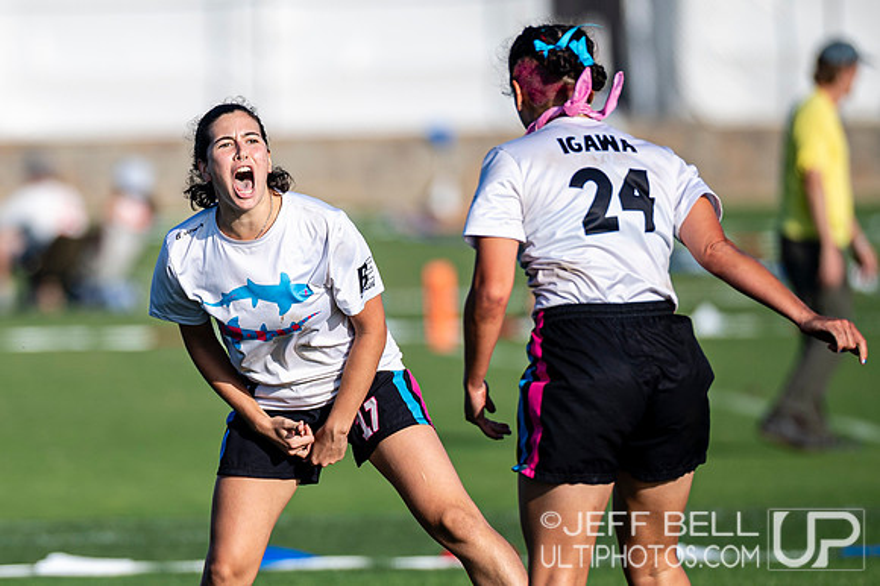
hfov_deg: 3.3
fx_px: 15162
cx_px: 149
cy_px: 400
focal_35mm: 621
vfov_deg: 2.2
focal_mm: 270
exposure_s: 1/1600
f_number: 3.2
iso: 100
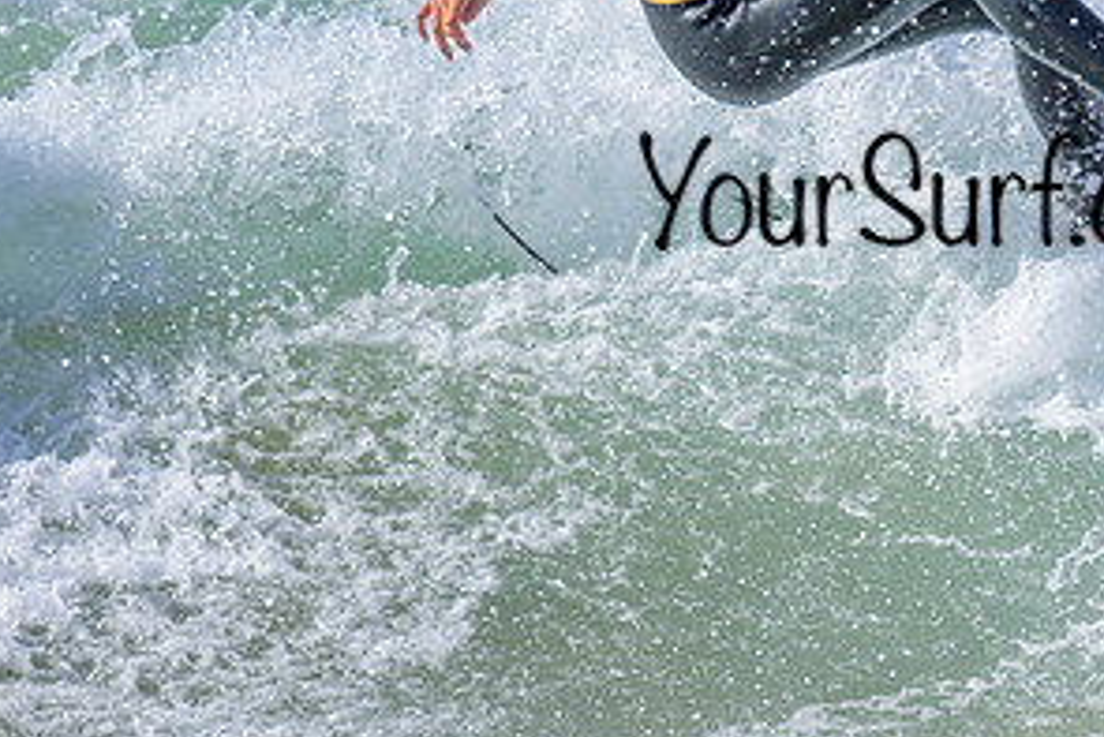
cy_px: 136
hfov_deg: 1.0
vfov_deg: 0.7
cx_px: 1229
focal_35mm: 1994
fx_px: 61176
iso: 400
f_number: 6.3
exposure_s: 1/2000
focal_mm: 800
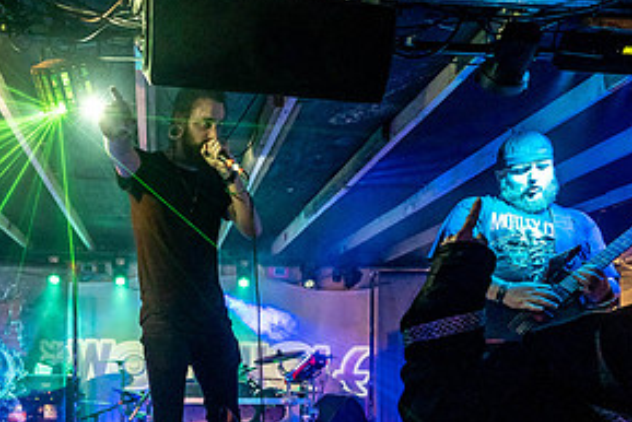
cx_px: 220
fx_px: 562
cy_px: 354
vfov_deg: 39.1
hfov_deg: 57.6
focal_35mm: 32
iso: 3200
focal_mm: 14
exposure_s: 1/100
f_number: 2.8
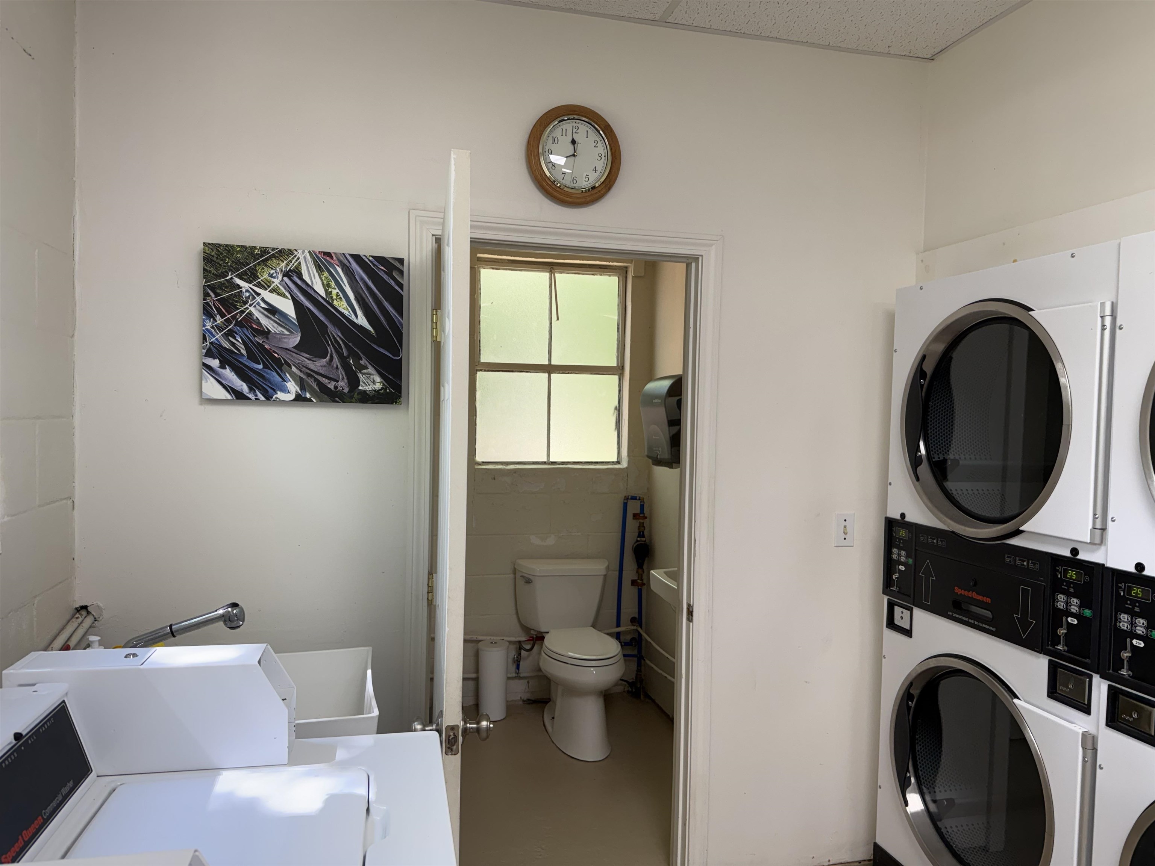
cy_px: 433
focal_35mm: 24
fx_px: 801
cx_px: 578
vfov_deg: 56.8
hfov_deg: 71.6
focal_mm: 6.76
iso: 100
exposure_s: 1/120
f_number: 1.78
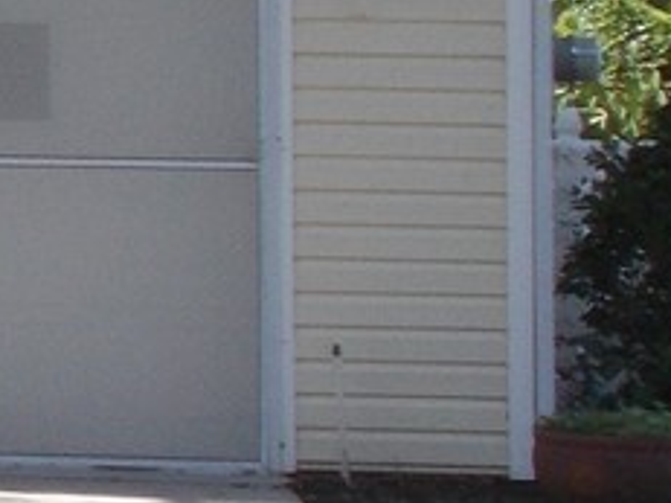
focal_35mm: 305
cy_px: -166
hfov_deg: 6.0
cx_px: -1377
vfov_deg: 4.8
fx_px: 5909
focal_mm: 7.9
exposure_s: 1/320
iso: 80
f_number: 4.2
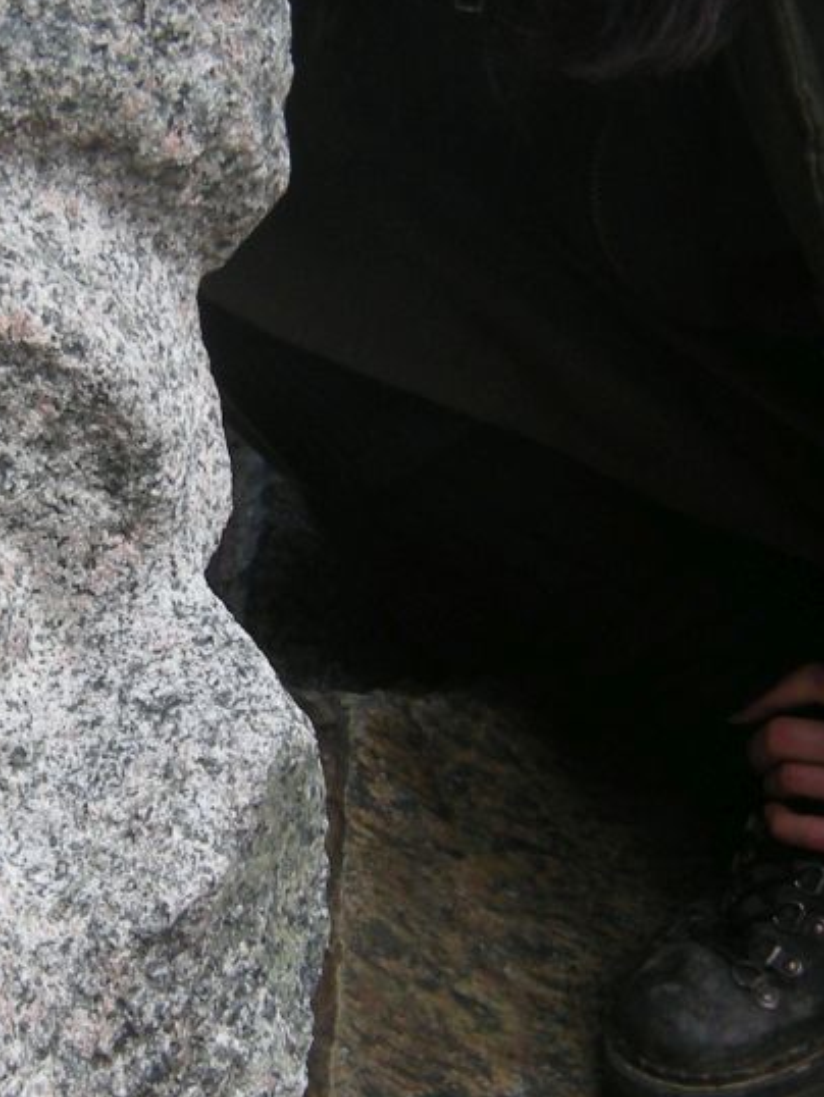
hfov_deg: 18.8
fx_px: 2474
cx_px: 183
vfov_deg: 25.0
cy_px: 508
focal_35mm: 78
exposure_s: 1/56.2
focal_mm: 4.7
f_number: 2.8
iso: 88
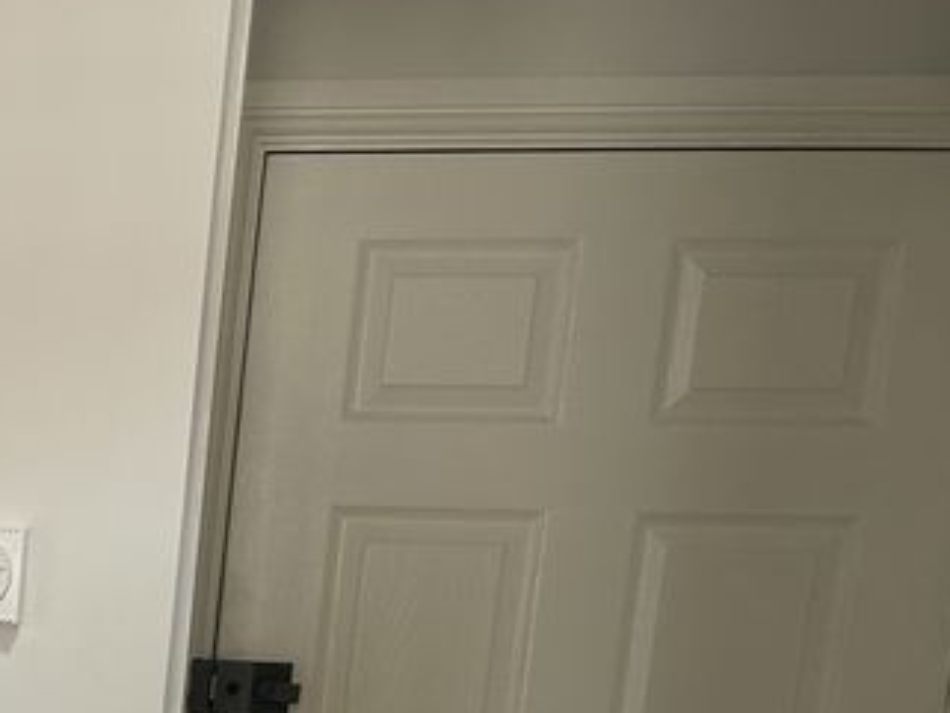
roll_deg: -2.4
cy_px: 1098
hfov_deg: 20.3
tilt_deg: -11.1
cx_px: -459
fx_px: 2279
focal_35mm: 83
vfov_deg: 16.1
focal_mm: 5.7
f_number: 1.5
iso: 80
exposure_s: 1/50
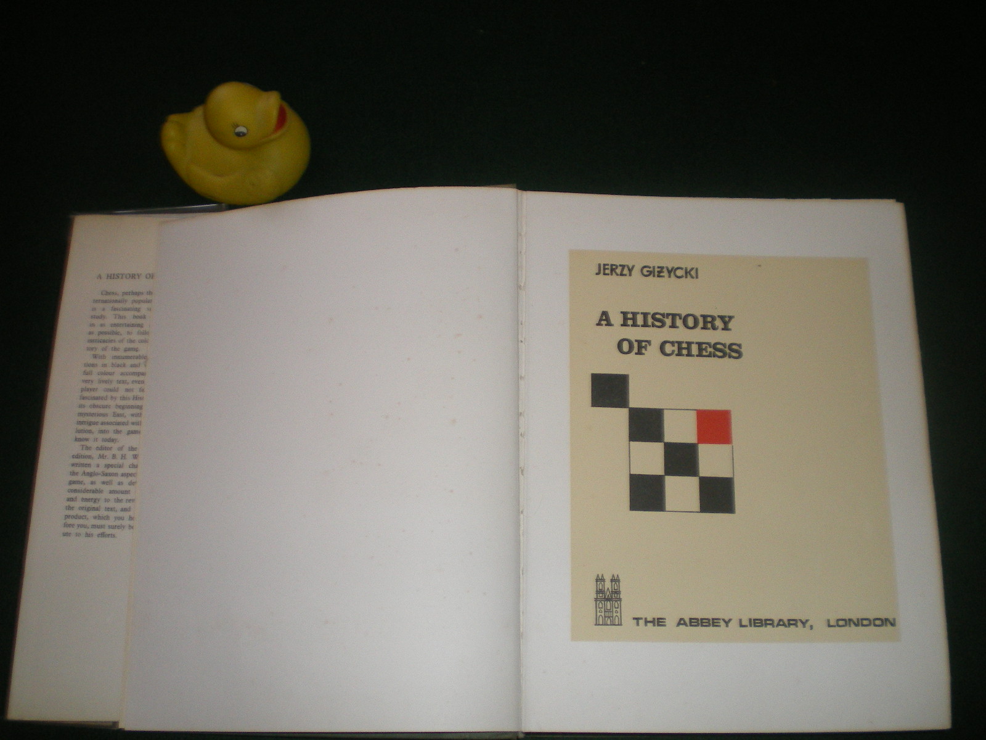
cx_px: 493
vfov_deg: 37.7
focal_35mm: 38
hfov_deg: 49.0
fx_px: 1082
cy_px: 370
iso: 200
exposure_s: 1/50
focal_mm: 6.3
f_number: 3.1
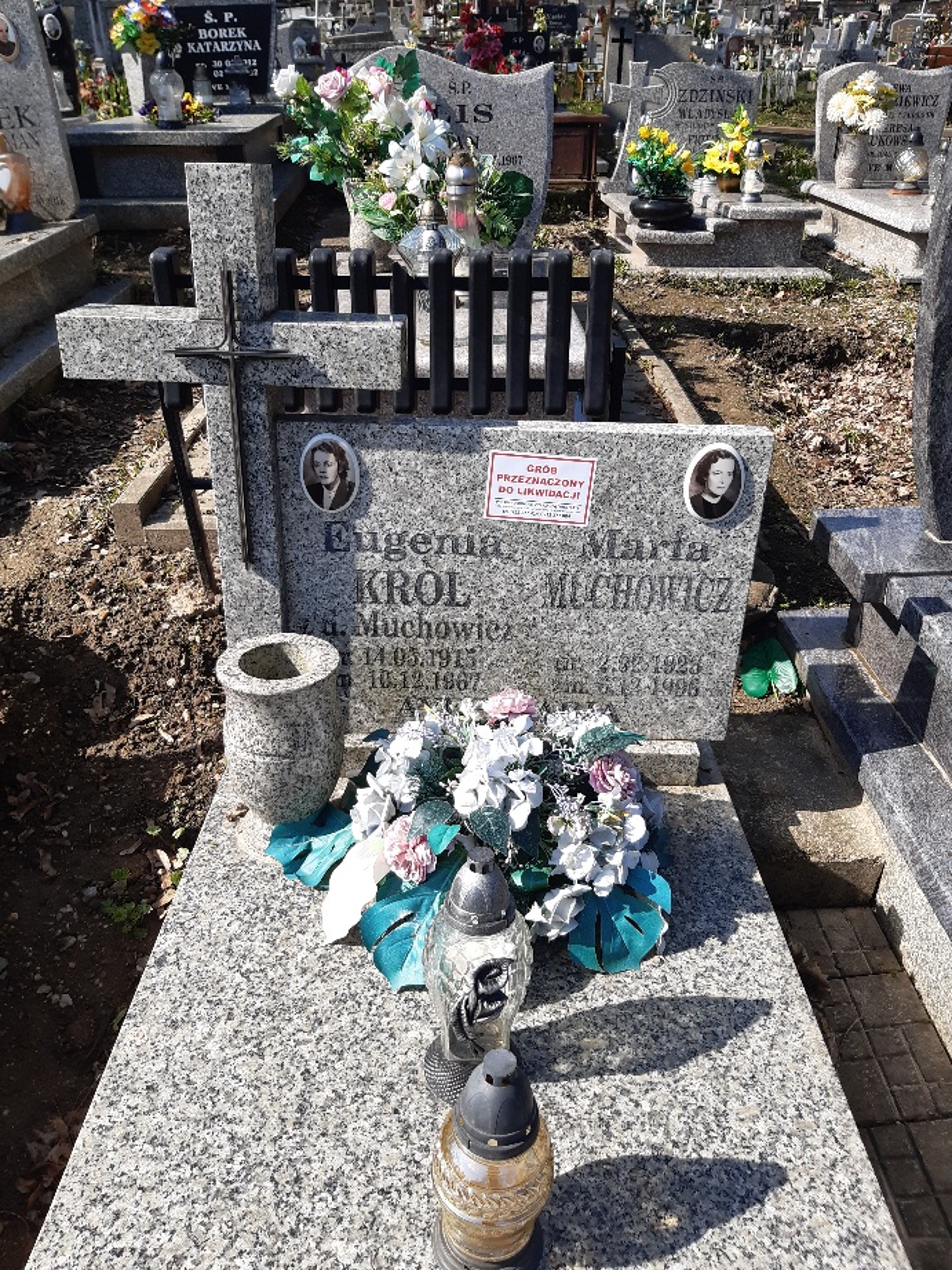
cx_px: 476
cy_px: 635
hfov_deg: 53.1
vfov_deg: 67.3
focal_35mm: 26
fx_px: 953
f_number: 1.7
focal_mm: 3.92
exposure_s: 1/1429
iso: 40
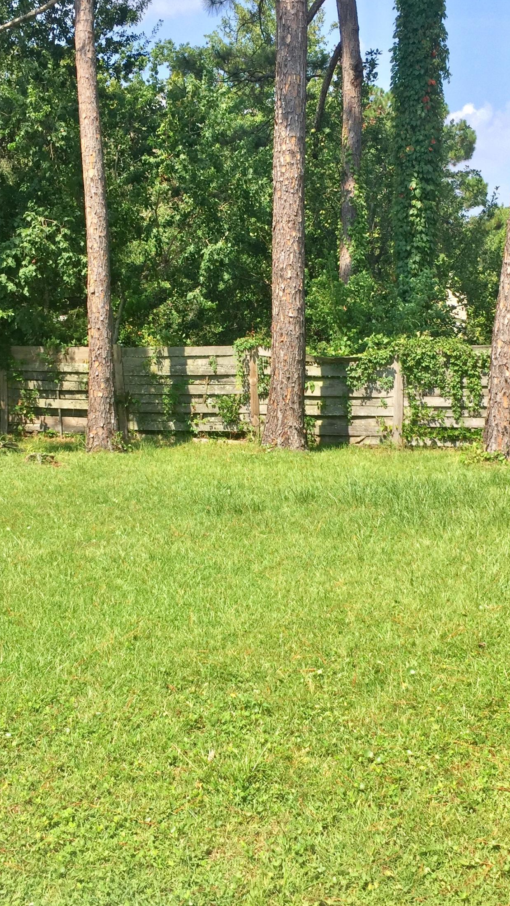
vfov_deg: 47.4
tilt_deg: -6.5
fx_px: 1034
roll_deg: -0.7
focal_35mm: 43
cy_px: 458
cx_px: 288
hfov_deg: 27.7
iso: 32
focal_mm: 4.15
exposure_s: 1/898
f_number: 2.2
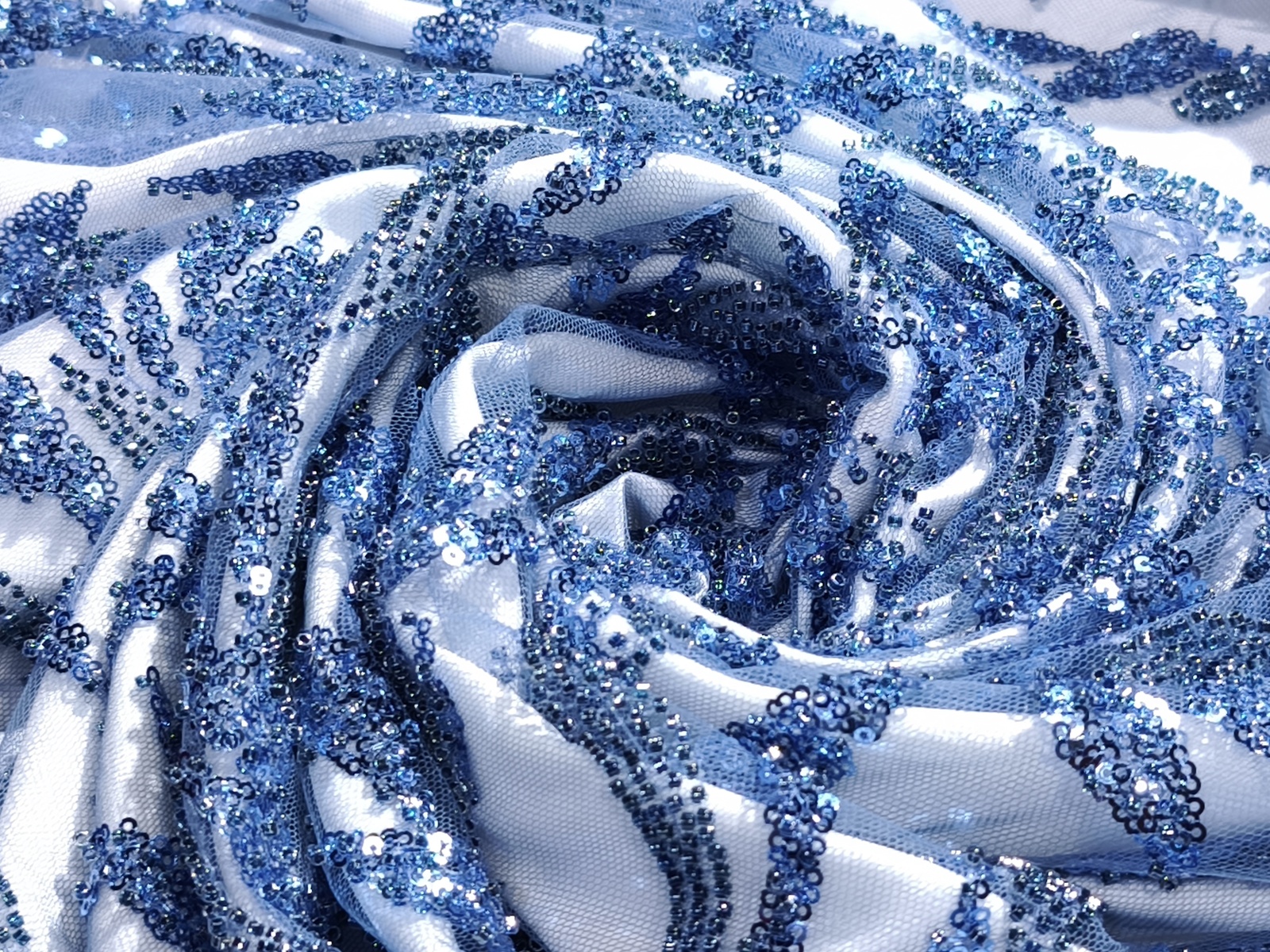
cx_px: 635
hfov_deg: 27.4
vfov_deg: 20.7
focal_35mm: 71
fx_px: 2605
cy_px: 476
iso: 100
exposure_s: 1/50
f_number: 1.6
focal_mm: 6.57
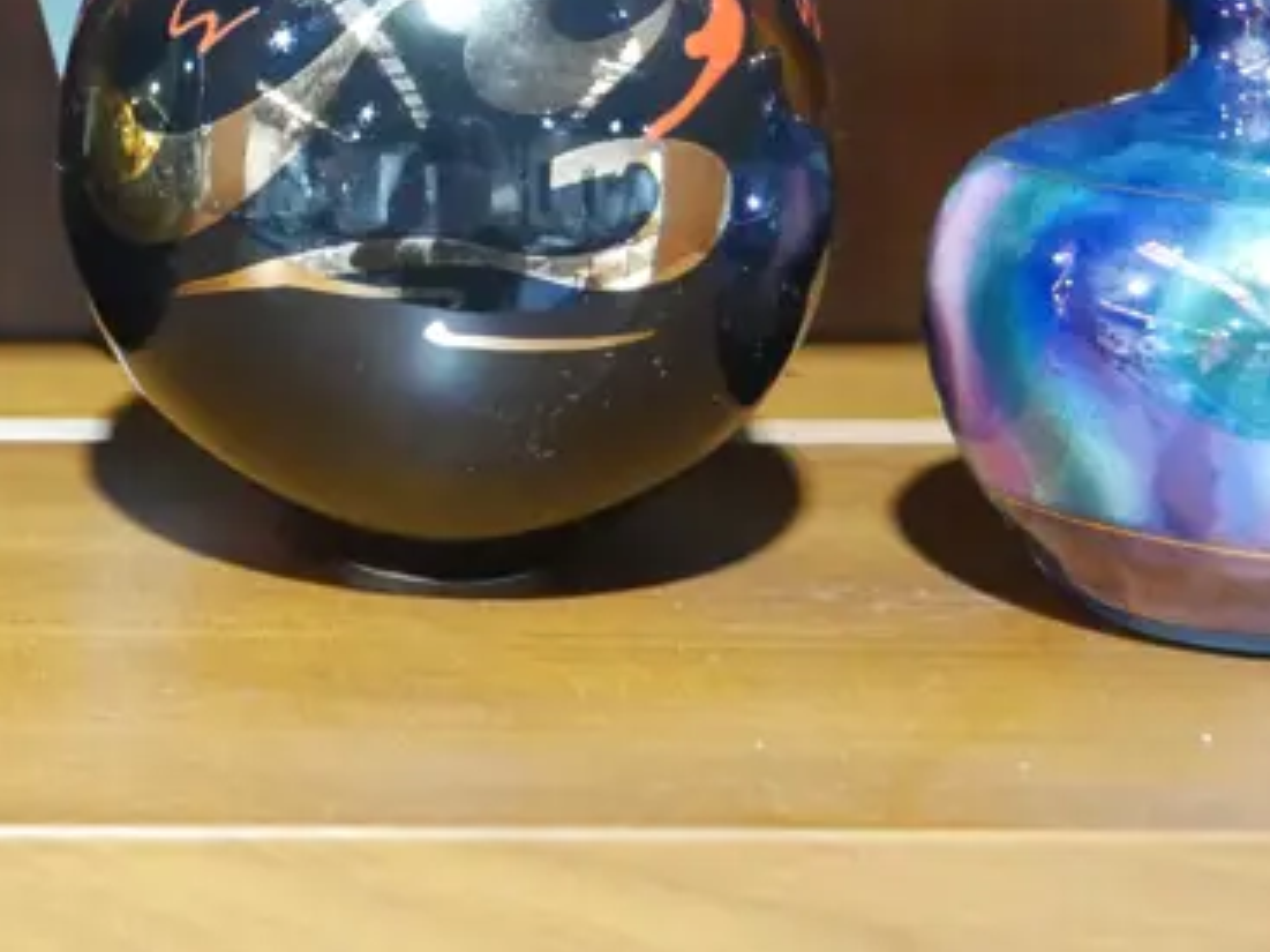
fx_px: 3484
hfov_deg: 19.7
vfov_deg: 14.9
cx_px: -173
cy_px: -286
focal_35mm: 95
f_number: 4
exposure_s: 1/60
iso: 3200
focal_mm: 17
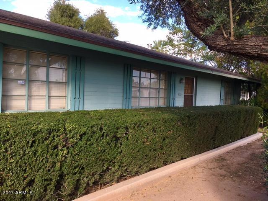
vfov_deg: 48.2
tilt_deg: -1.1
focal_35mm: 29
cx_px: 134
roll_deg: -2.4
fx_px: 225
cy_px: 100
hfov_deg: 61.7
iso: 25
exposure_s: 1/346
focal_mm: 4.15
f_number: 2.2
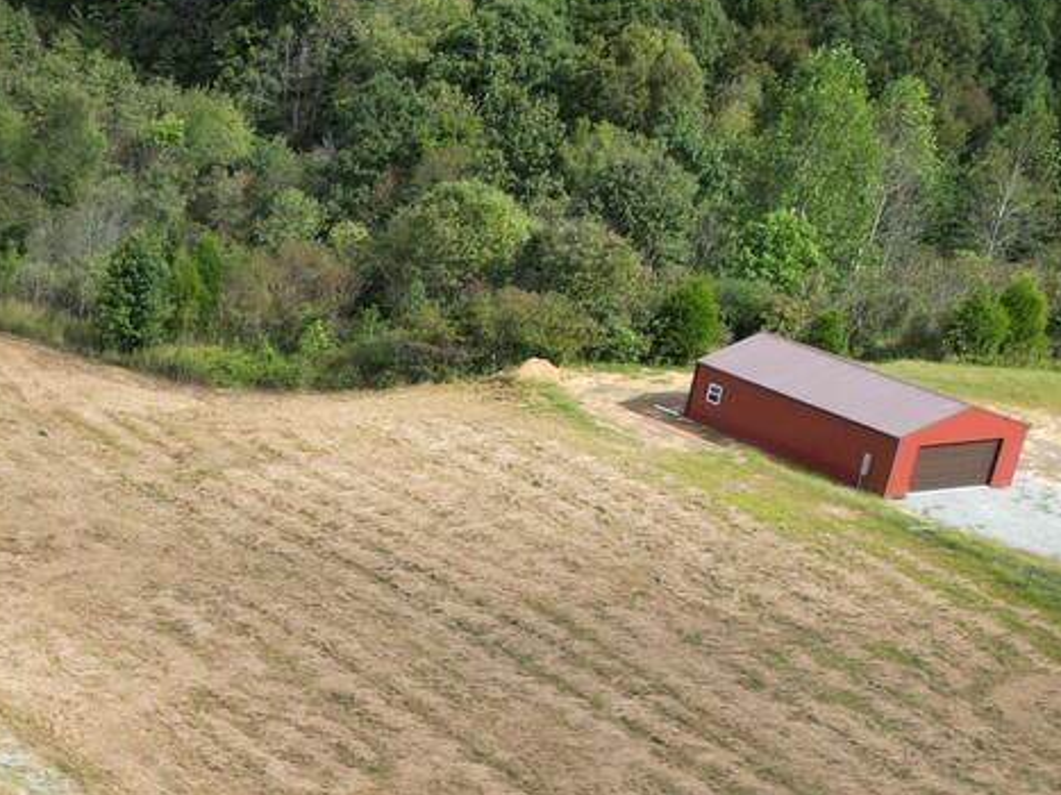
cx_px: -352
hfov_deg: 23.1
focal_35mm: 74
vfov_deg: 18.9
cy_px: 938
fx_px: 2268
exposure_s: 1/1250
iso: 110
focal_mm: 6.72
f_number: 1.7
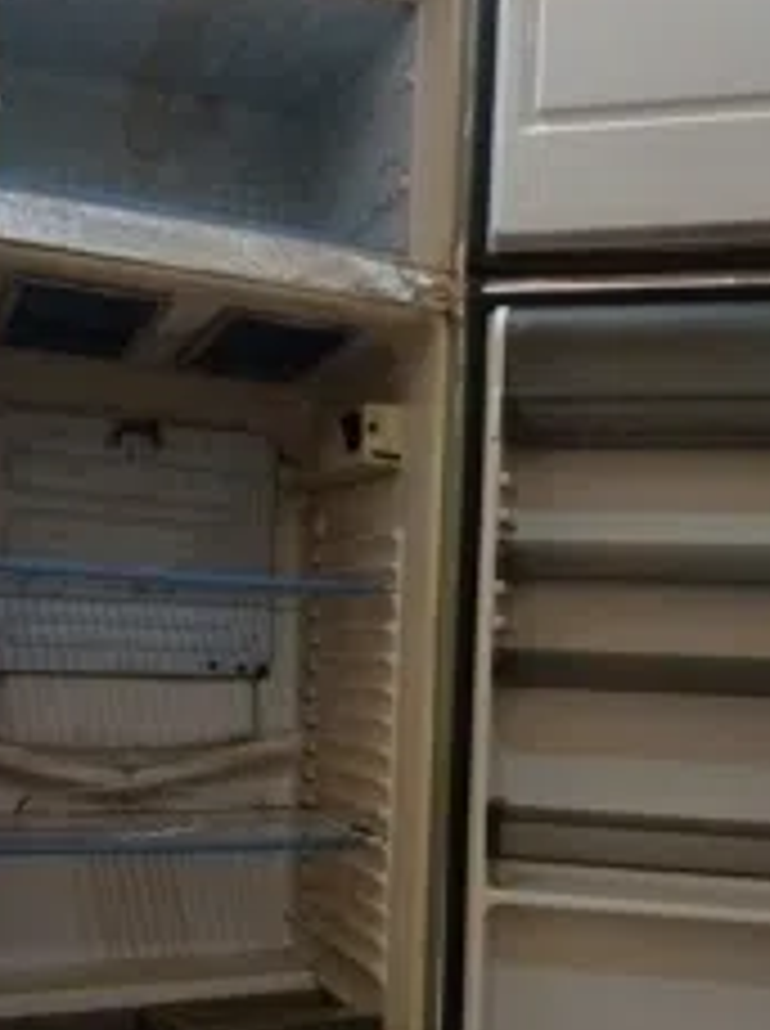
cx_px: 437
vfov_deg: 44.3
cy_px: 670
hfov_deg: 34.2
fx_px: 1249
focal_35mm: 42
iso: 3090
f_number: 1.75
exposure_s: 1/33.3
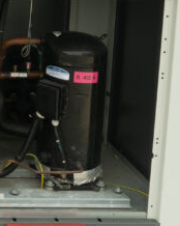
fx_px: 707
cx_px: -186
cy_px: -46
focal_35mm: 106
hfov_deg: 12.6
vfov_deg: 17.3
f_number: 8
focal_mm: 24
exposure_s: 1/60
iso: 160
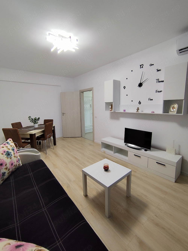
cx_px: 94
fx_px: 116
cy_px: 126
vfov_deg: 94.5
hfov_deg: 78.2
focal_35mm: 16
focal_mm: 1.65
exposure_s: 1/100
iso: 80
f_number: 2.2
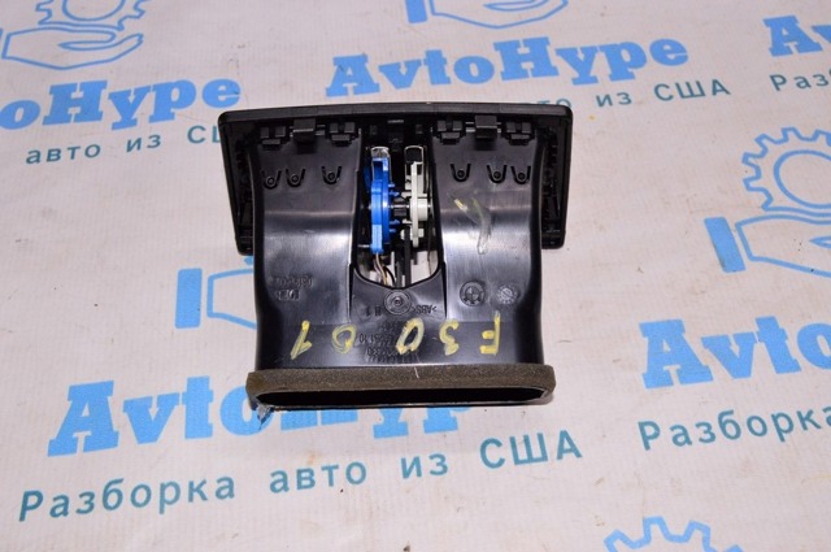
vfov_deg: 34.1
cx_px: 416
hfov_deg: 49.6
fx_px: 899
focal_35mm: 39
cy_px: 276
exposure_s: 1/200
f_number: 8
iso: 1600
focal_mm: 26
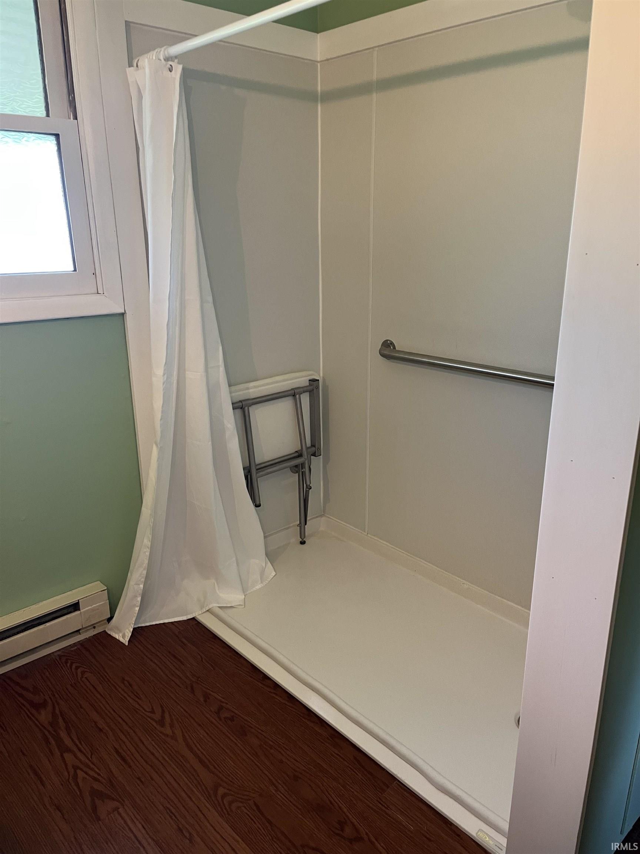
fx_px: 641
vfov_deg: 67.3
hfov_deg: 53.1
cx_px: 320
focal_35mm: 26
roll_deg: +0.7
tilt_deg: -17.7
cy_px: 427
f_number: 1.6
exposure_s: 1/60
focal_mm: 5.1
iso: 200
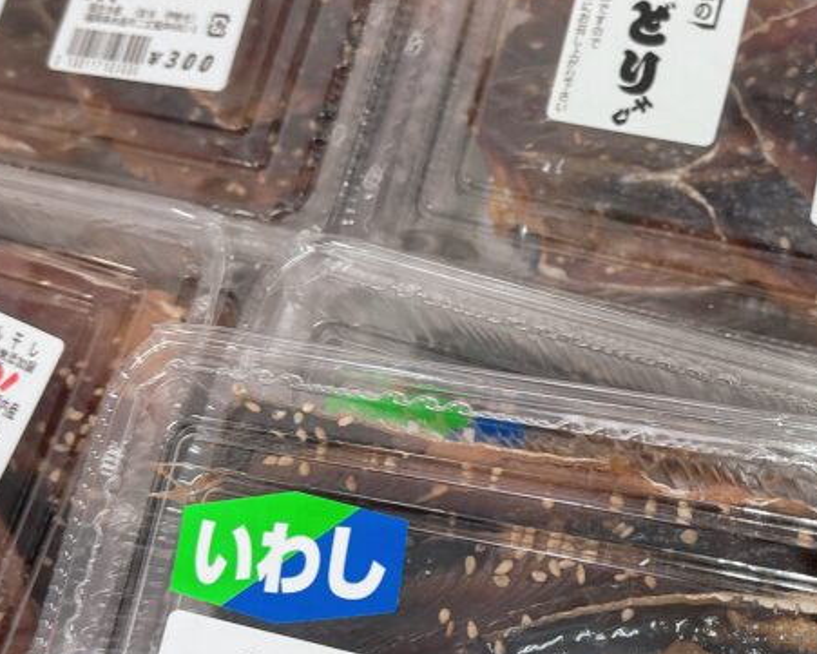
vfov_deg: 28.1
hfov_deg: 33.8
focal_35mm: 54
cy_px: 312
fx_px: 1306
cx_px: 641
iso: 80
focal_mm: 5.96
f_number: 1.6
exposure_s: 1/60
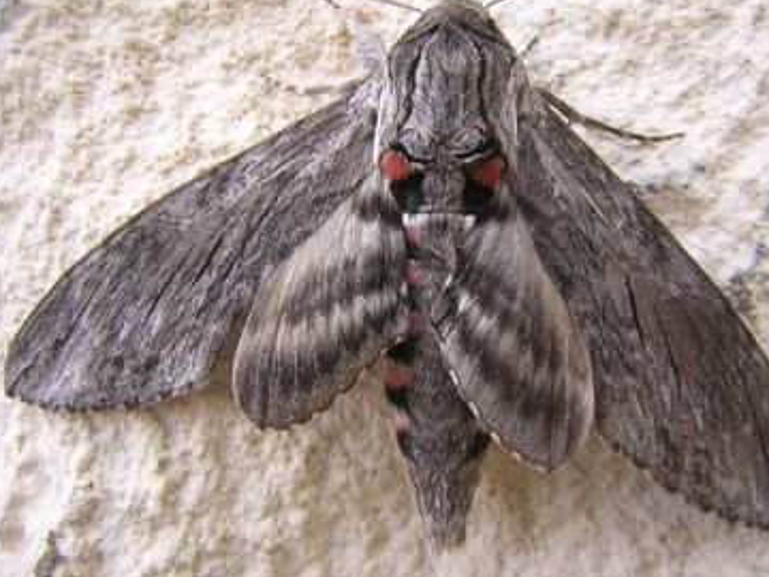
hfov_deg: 46.8
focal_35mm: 40
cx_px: 414
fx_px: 889
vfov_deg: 35.9
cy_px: 261
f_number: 2.6
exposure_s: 1/115
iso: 100
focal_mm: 4.7
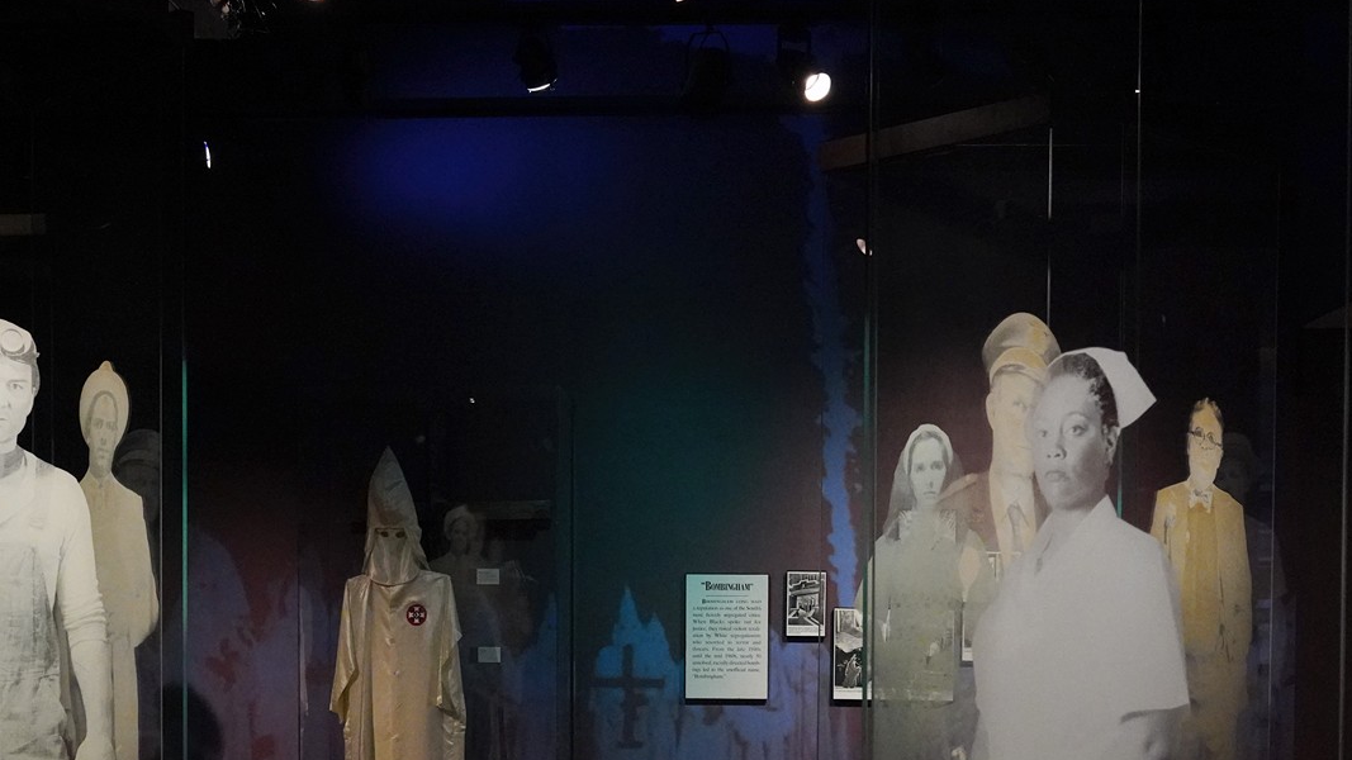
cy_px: 665
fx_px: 1972
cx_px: 618
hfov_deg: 37.8
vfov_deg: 21.4
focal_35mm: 55
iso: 8000
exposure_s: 1/100
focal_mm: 28
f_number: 4
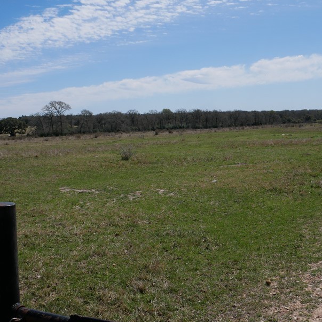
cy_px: 145
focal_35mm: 45
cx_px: 162
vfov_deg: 37.5
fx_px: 474
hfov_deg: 37.6
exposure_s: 1/640
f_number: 9
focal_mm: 15
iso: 200
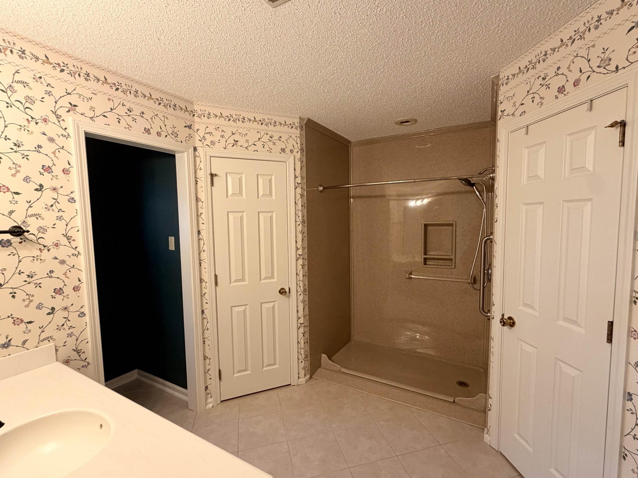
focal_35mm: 16
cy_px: 244
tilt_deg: -4.8
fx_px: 295
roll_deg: +1.1
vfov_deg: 78.1
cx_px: 326
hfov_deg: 94.5
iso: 250
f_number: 2.2
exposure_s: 1/120
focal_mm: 2.22
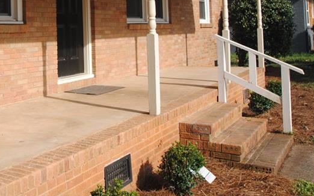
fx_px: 411
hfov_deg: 39.8
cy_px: 11
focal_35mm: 48
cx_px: 53
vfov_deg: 25.8
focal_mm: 16
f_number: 7.1
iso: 100
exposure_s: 1/200
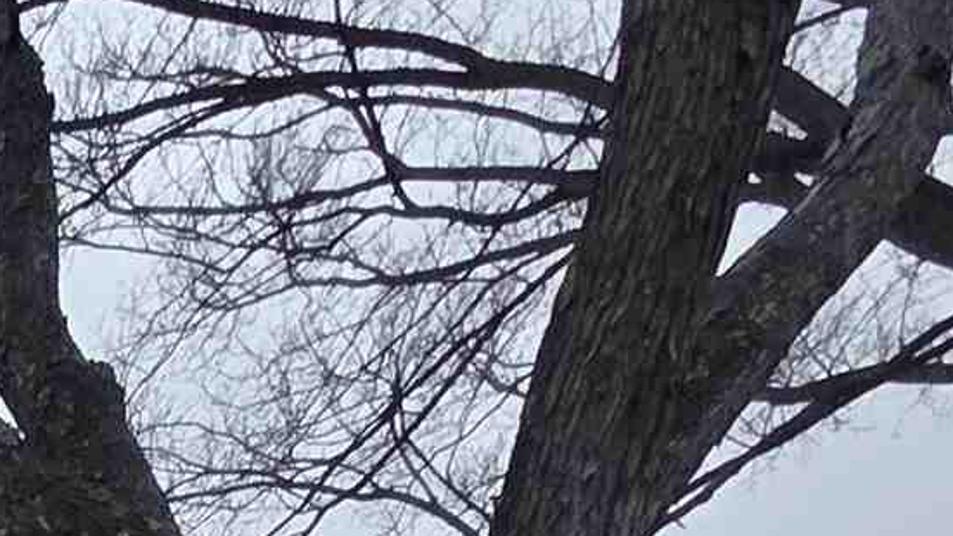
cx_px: -922
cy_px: 1926
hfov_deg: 18.4
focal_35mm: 79
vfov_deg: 9.1
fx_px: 1996
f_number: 2.2
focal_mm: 2.2
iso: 50
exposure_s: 1/225
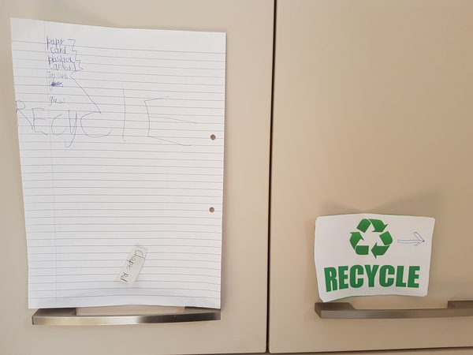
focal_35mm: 26
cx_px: 236
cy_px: 178
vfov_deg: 53.1
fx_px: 355
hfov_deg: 67.3
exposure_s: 1/100
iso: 64
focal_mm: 4.2
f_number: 1.7
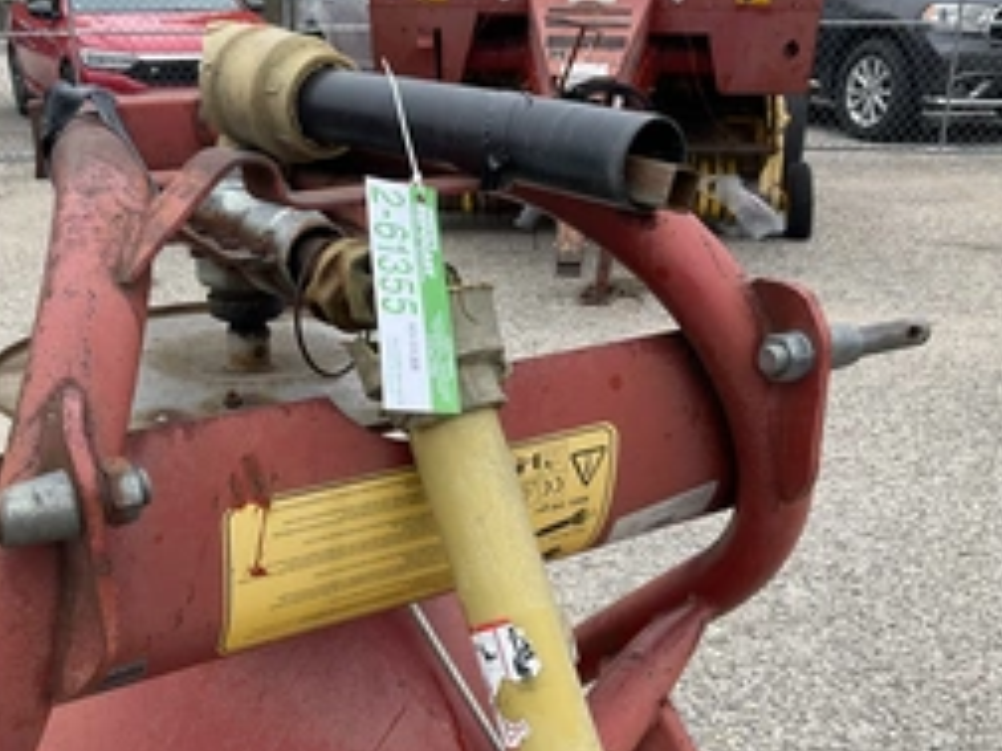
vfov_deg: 31.3
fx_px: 1332
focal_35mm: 46
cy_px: 505
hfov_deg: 41.1
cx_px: 418
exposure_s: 1/250
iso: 25
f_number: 1.8
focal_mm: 3
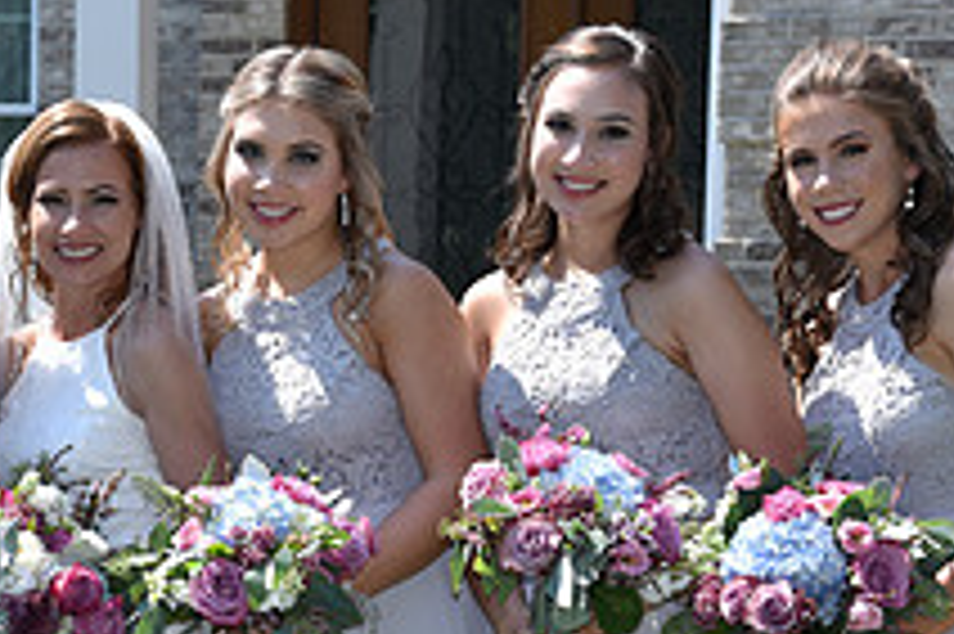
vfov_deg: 7.5
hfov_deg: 11.3
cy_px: 668
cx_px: 90
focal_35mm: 181
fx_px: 4793
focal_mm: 66
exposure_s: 1/160
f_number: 6.3
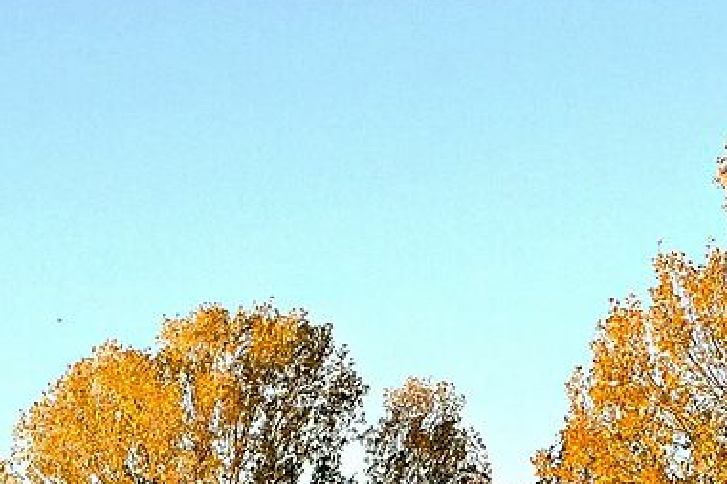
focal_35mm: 221
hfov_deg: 9.2
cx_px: -216
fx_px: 4461
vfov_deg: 6.0
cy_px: 1001
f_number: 6.4
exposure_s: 1/1300
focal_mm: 23.3
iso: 1250
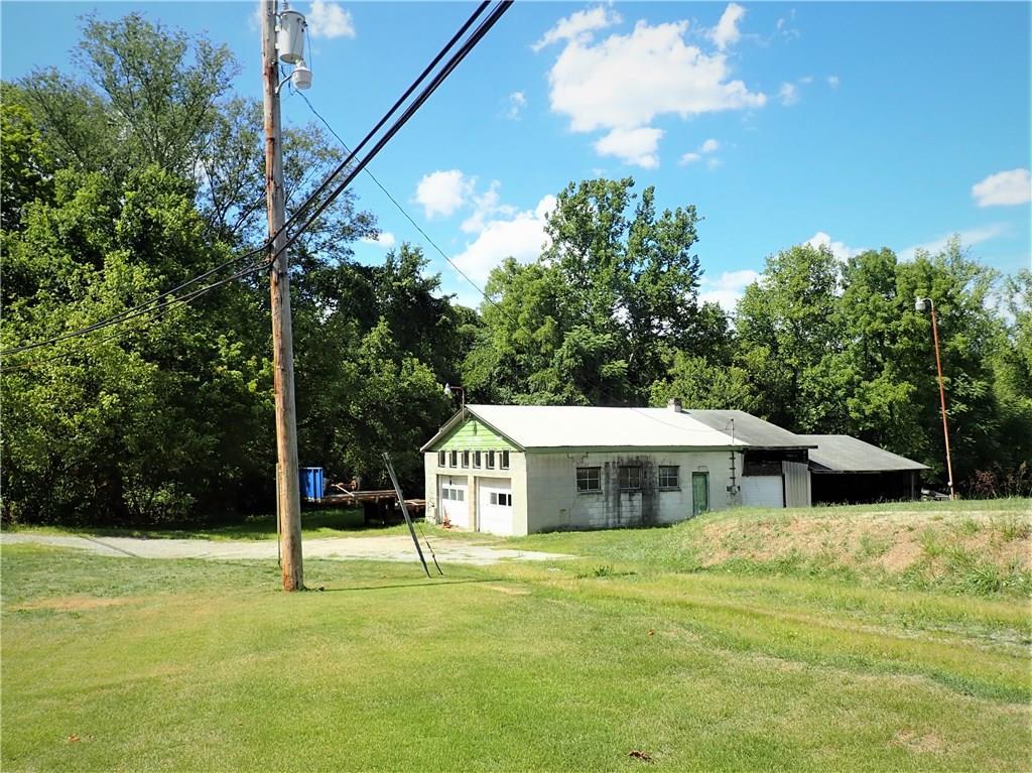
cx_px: 516
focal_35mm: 25
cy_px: 386
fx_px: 745
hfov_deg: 69.4
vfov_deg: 54.8
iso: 100
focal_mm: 4.5
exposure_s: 1/800
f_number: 2.8
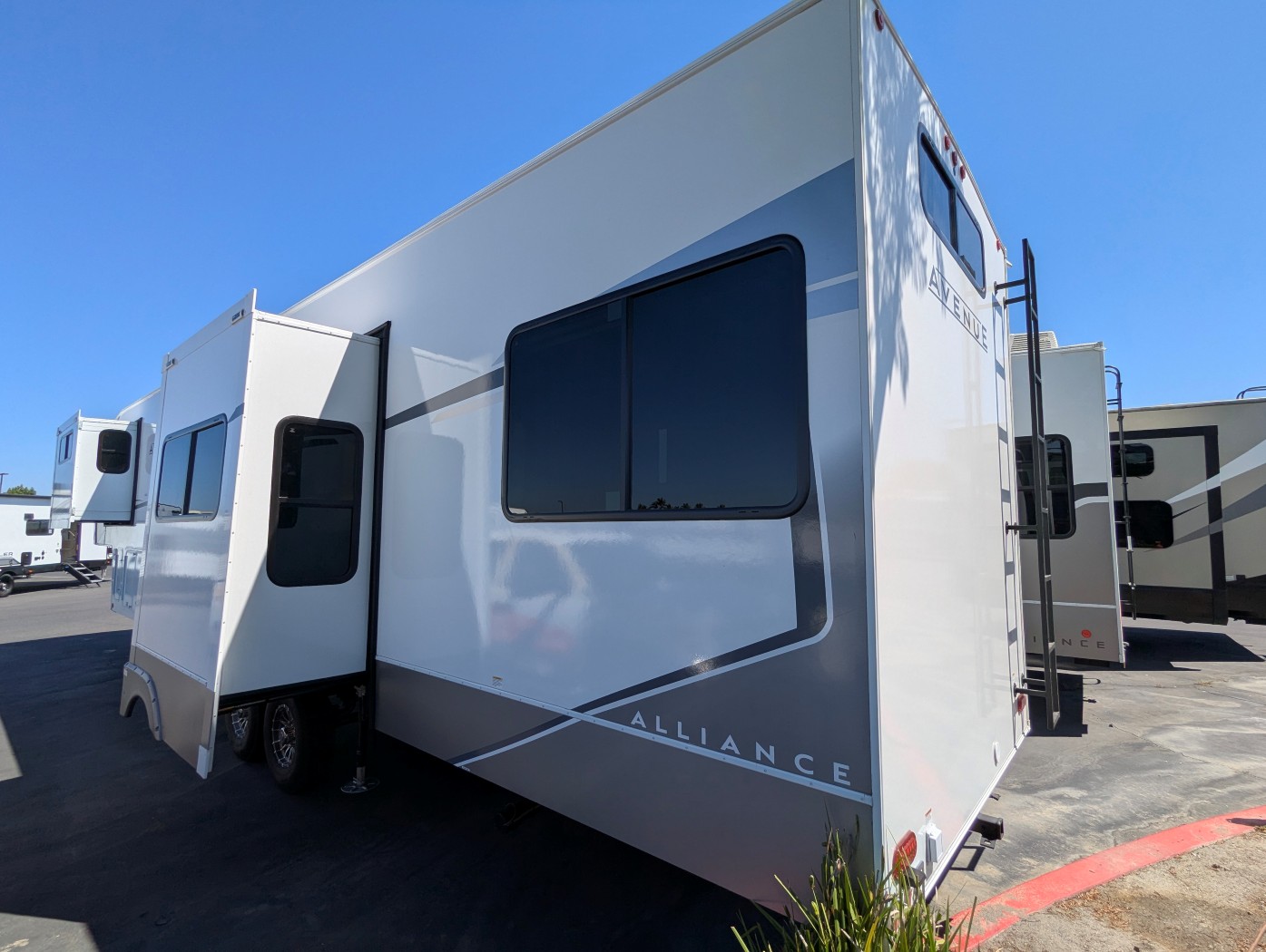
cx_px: 633
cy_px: 476
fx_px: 586
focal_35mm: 16
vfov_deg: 78.2
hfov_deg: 94.4
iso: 50
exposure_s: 1/1631
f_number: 2.2
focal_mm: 2.35
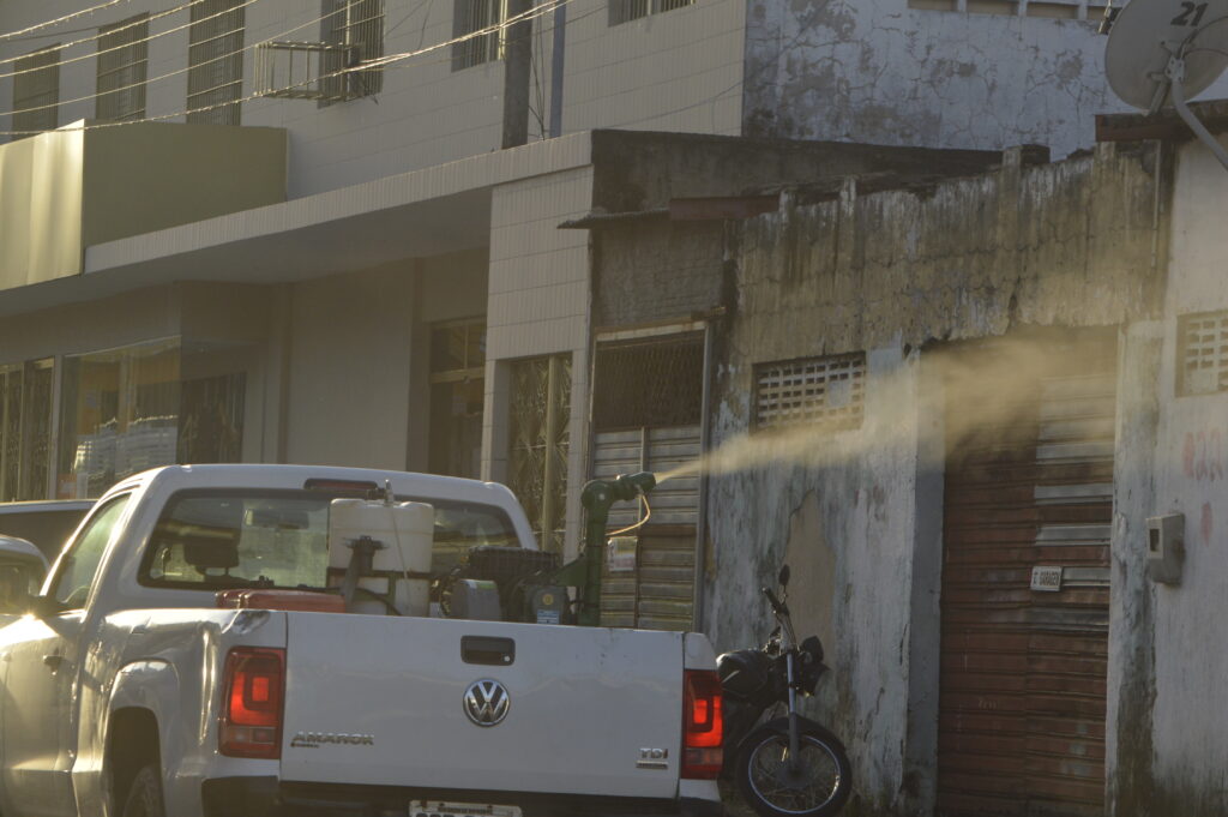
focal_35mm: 202
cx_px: 614
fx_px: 6902
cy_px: 408
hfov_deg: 10.2
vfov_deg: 6.8
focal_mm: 135
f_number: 9
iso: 400
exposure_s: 1/400
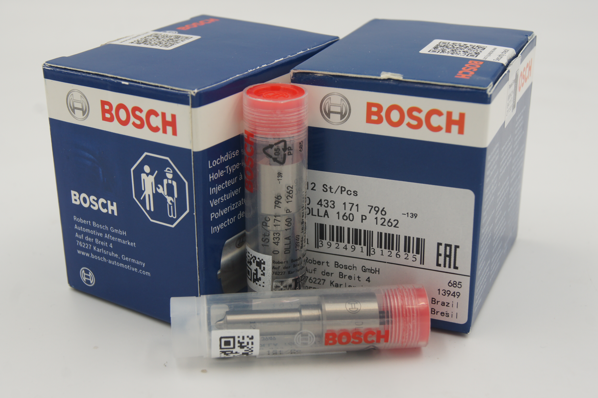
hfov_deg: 33.4
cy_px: 199
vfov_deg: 22.6
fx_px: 996
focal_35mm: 60
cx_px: 299
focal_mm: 40
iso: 200
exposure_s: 1/80
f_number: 7.1
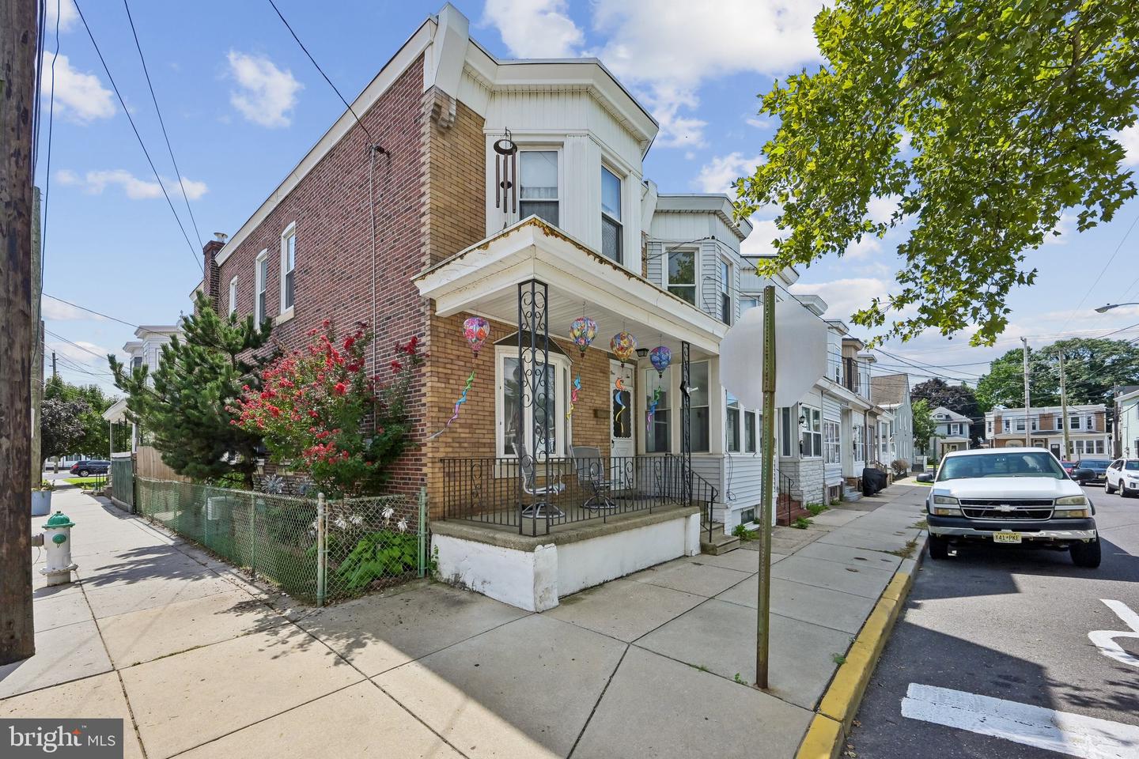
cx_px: 570
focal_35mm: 14
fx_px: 443
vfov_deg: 81.2
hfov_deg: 104.3
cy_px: 380
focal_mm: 14
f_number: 11
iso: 400
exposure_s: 1/800
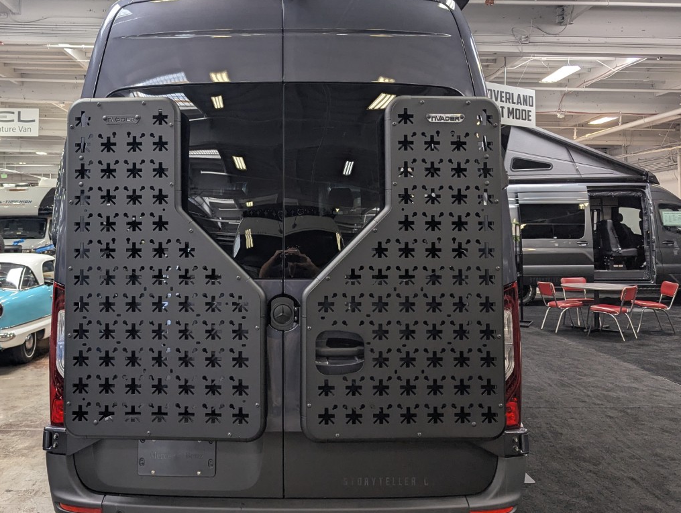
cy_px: 210
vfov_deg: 42.9
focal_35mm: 33
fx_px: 650
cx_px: 263
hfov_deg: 54.8
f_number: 1.85
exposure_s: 1/120
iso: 153
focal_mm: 6.81
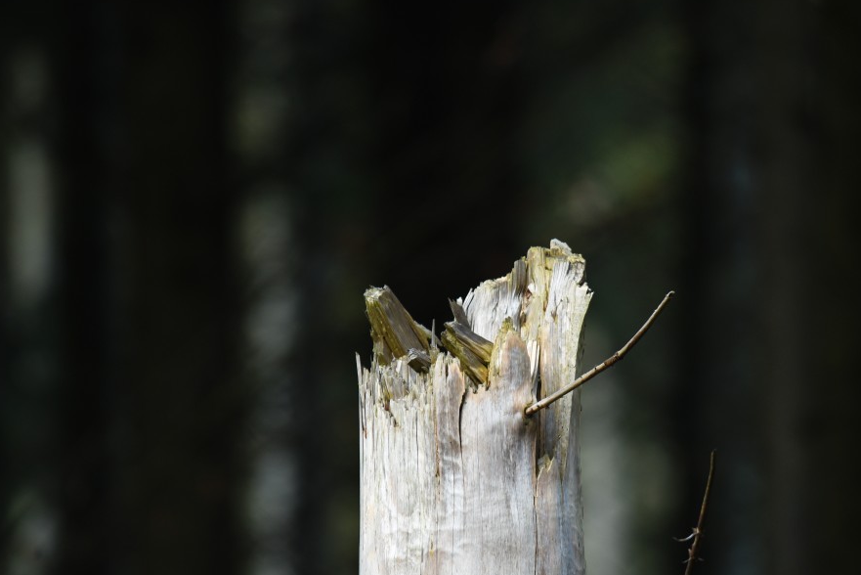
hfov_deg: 2.5
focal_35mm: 817
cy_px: 347
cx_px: 514
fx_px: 19545
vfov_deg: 1.7
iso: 250
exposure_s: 1/200
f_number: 6.3
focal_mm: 600
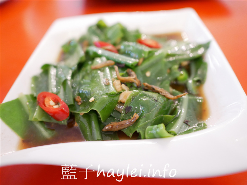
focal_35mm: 30
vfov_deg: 46.8
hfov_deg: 60.0
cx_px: 124
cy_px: 92
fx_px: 214
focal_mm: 15
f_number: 1.7
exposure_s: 1/60
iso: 1250
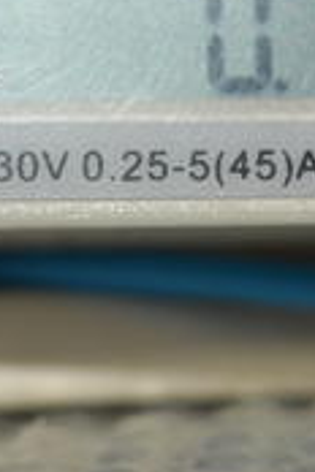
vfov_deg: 7.0
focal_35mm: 293
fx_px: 3845
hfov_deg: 4.7
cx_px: 253
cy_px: 18
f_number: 4.5
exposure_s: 1/60
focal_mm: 34
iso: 125
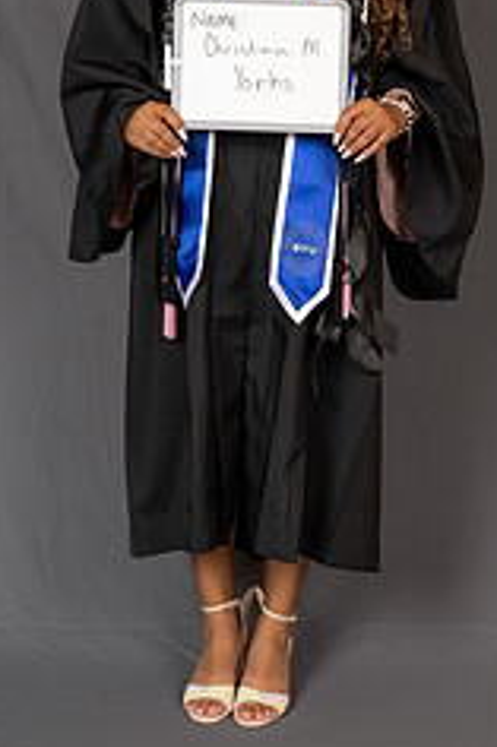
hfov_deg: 13.5
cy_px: 187
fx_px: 2094
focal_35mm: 101
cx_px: 304
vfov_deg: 20.1
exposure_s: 1/200
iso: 2000
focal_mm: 53
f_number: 8
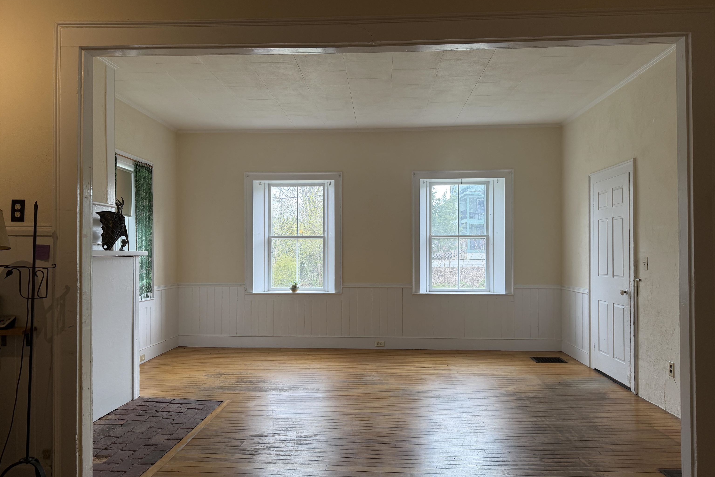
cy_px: 251
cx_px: 358
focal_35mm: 25
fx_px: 497
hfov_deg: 71.5
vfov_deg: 51.3
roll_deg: +0.2
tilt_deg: +0.3
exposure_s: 1/197
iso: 100
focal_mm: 6.76
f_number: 1.78
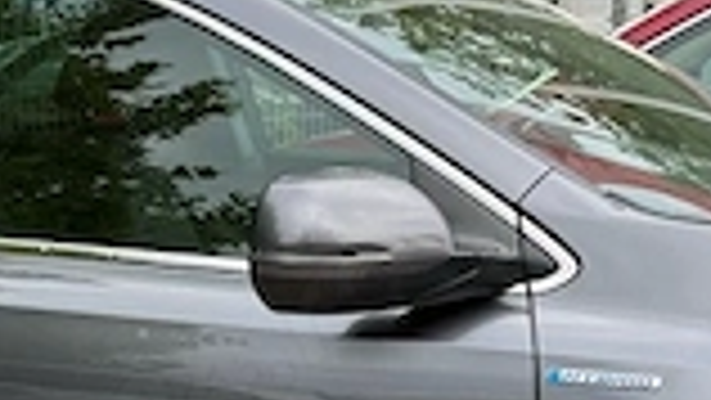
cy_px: 476
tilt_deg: -13.0
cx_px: 297
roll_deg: +2.2
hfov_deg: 21.5
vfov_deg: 12.0
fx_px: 1867
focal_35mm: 99
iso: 100
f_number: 1.78
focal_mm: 6.76
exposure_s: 1/607
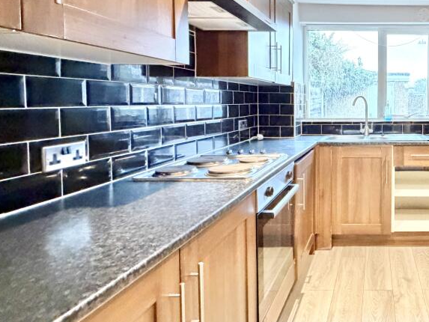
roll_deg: -0.7
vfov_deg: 54.0
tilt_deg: -5.0
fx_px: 310
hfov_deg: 60.0
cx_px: 378
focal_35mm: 25
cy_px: 112
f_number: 2.2
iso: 1250
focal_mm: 2.22
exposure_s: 1/33
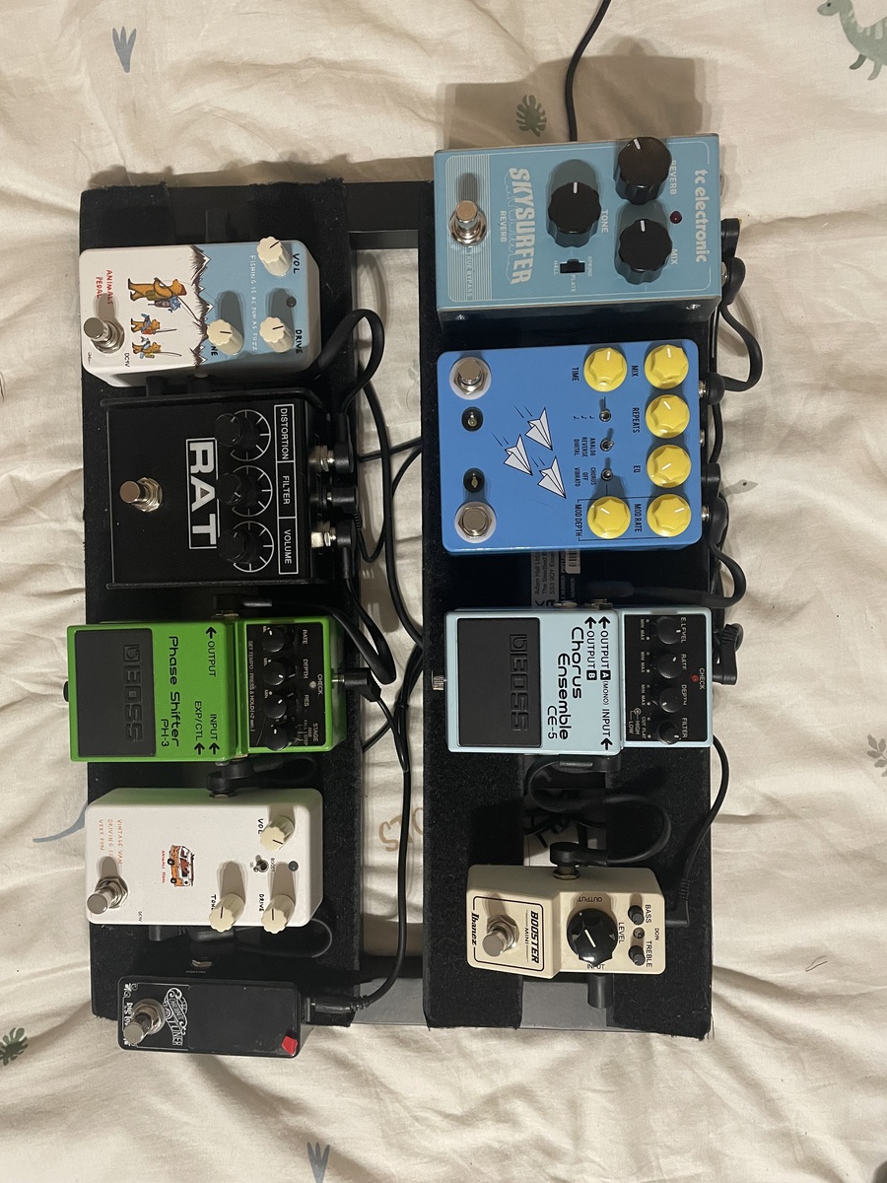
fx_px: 888
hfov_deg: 53.1
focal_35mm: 26
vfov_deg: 67.3
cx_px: 444
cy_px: 592
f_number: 1.6
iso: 400
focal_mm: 4.2
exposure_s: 1/60
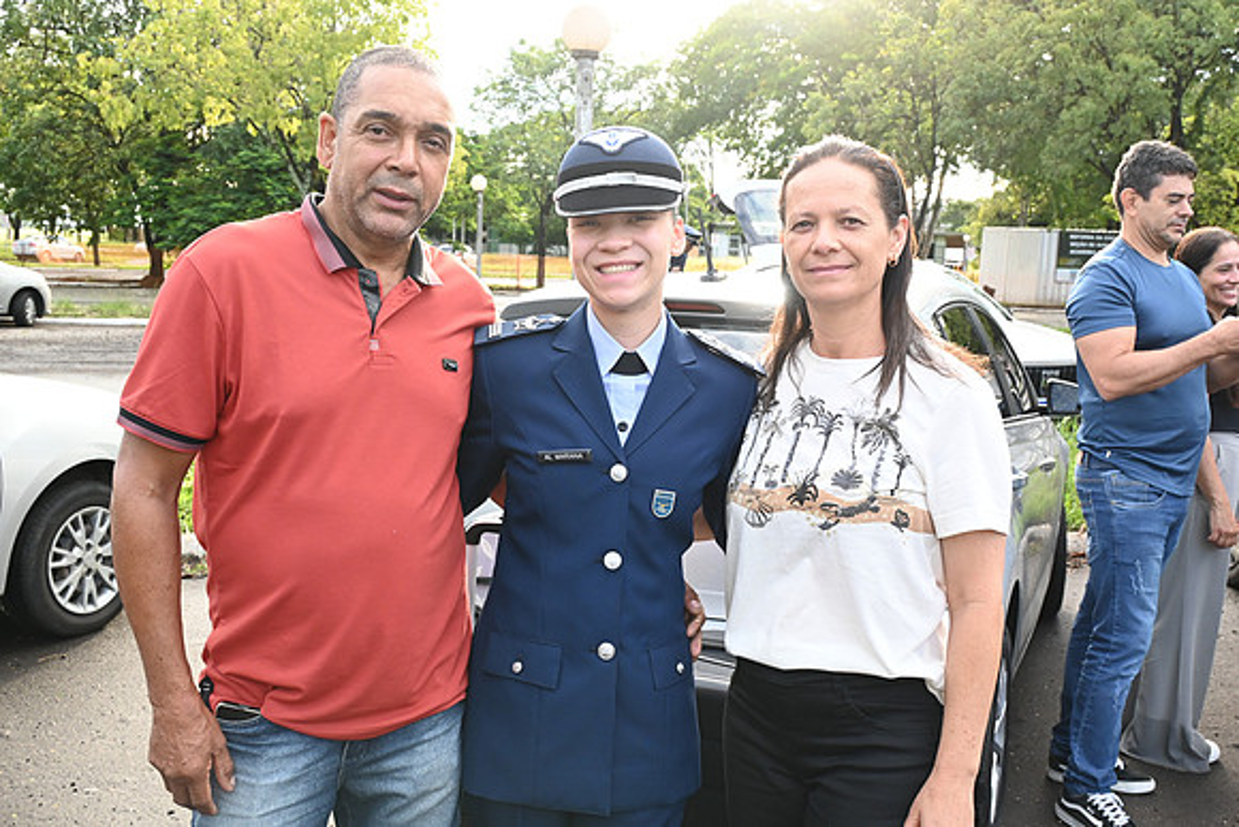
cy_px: 414
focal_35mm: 34
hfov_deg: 55.1
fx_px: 1188
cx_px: 620
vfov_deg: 38.4
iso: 1000
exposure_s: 1/250
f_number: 6.3
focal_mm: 23
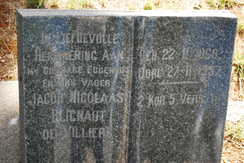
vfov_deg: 20.3
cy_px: 81
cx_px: 123
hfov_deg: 30.1
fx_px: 454
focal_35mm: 67
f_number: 5.3
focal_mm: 44
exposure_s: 1/1250
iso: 1600
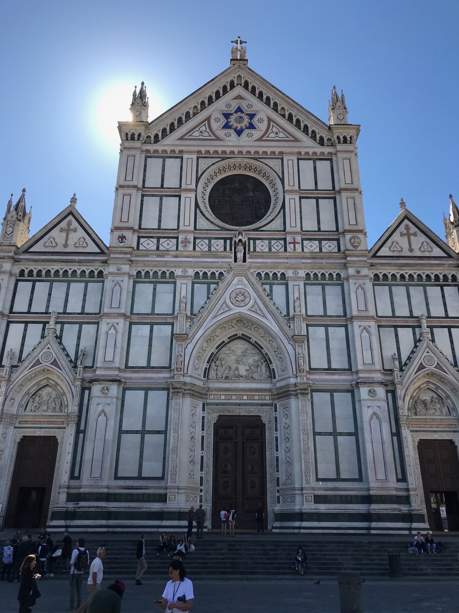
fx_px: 495
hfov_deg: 49.7
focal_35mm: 28
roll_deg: -0.5
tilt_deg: +24.5
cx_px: 230
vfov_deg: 63.4
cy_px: 306
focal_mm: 3.99
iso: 20
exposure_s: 1/1842
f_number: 1.8
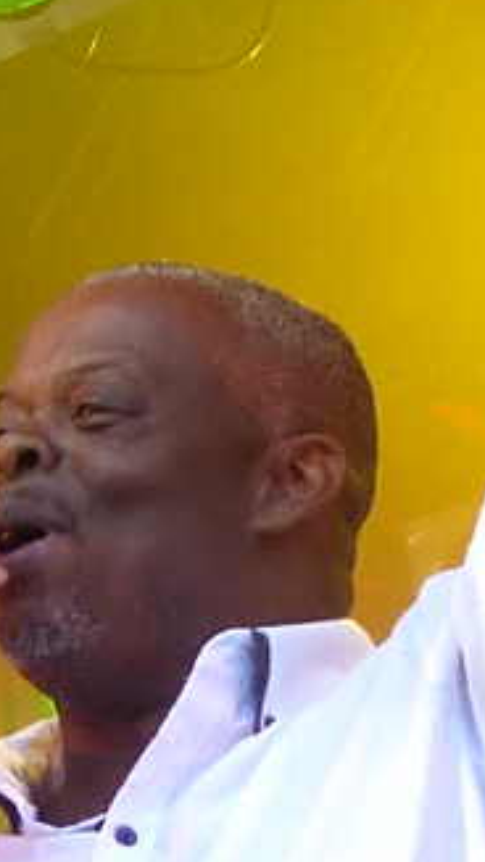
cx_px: -37
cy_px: 754
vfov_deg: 14.2
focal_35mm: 150
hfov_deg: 8.0
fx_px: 3429
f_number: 2.8
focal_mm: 8.1
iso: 100
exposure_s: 1/125
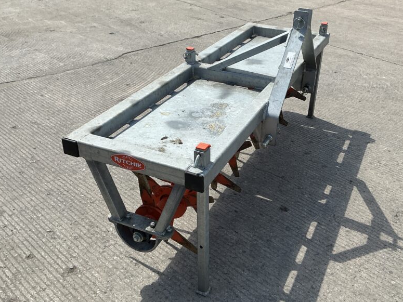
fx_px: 431
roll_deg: -2.4
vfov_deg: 38.6
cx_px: 227
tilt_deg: -26.2
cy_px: 132
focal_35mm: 37
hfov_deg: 50.0
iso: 25
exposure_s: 1/1675
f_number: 1.8
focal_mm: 3
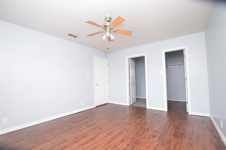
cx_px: 113
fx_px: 103
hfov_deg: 95.1
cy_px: 75
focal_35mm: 16
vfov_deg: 71.8
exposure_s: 1/60
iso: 560
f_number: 4
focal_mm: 11
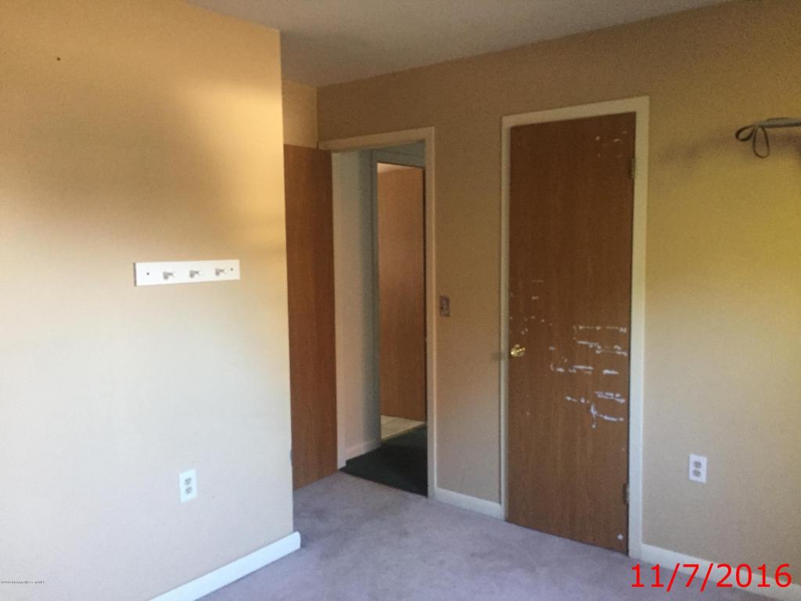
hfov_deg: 61.7
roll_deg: -0.6
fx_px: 671
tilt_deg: -7.0
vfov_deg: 48.2
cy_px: 300
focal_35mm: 29
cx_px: 400
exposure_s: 1/17
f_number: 2.2
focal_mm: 4.15
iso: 250
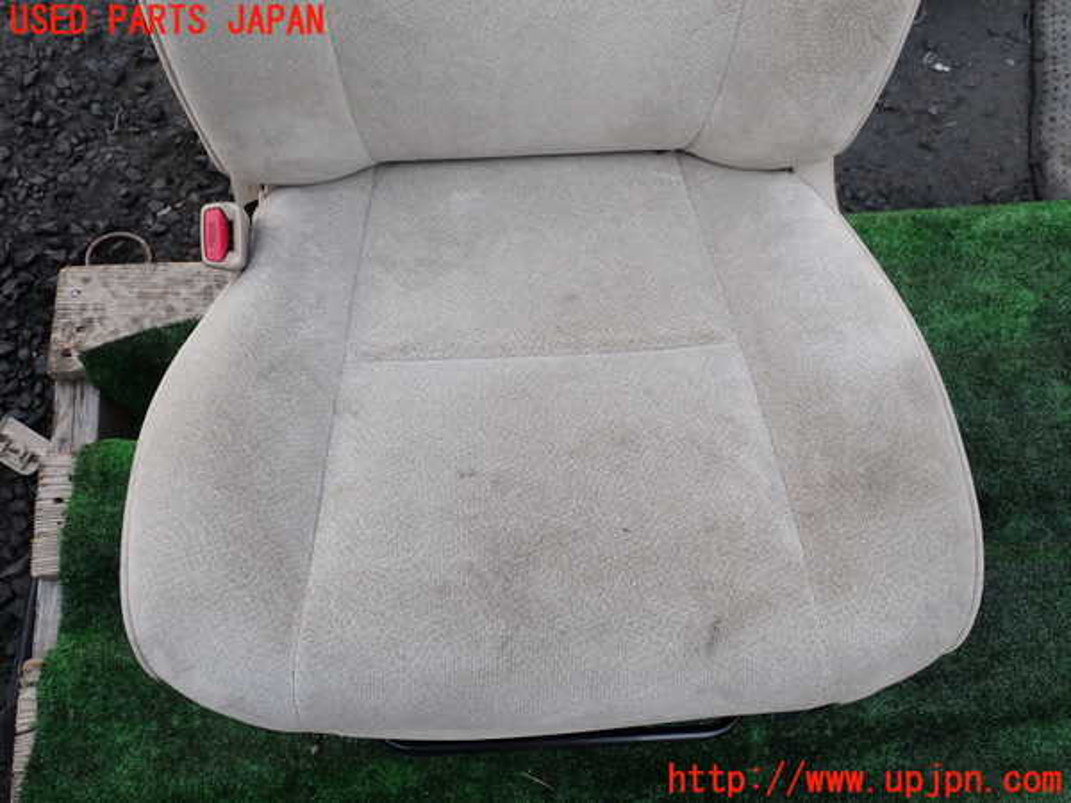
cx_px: 536
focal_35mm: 30
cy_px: 402
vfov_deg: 46.8
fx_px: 928
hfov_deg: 60.0
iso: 100
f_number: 3.2
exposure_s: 1/250
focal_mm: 5.4
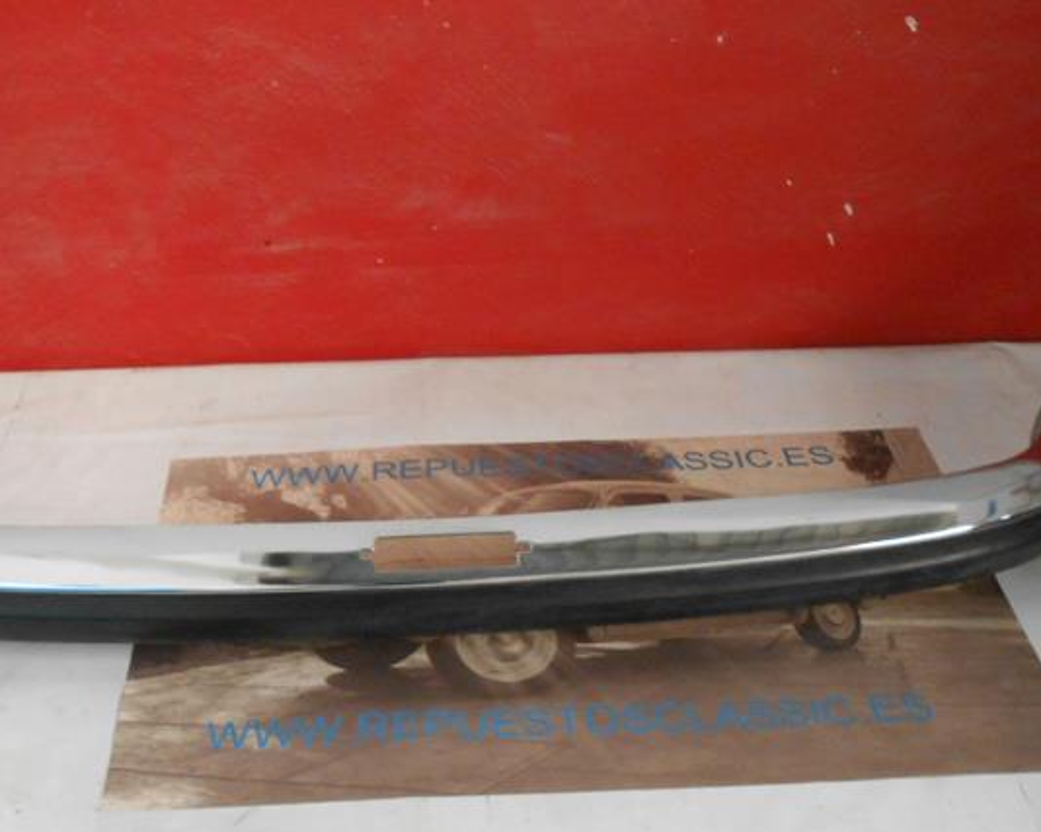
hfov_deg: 47.8
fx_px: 1171
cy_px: 522
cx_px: 437
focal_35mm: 38
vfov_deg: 38.9
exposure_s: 1/13
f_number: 3.5
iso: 400
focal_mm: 4.6
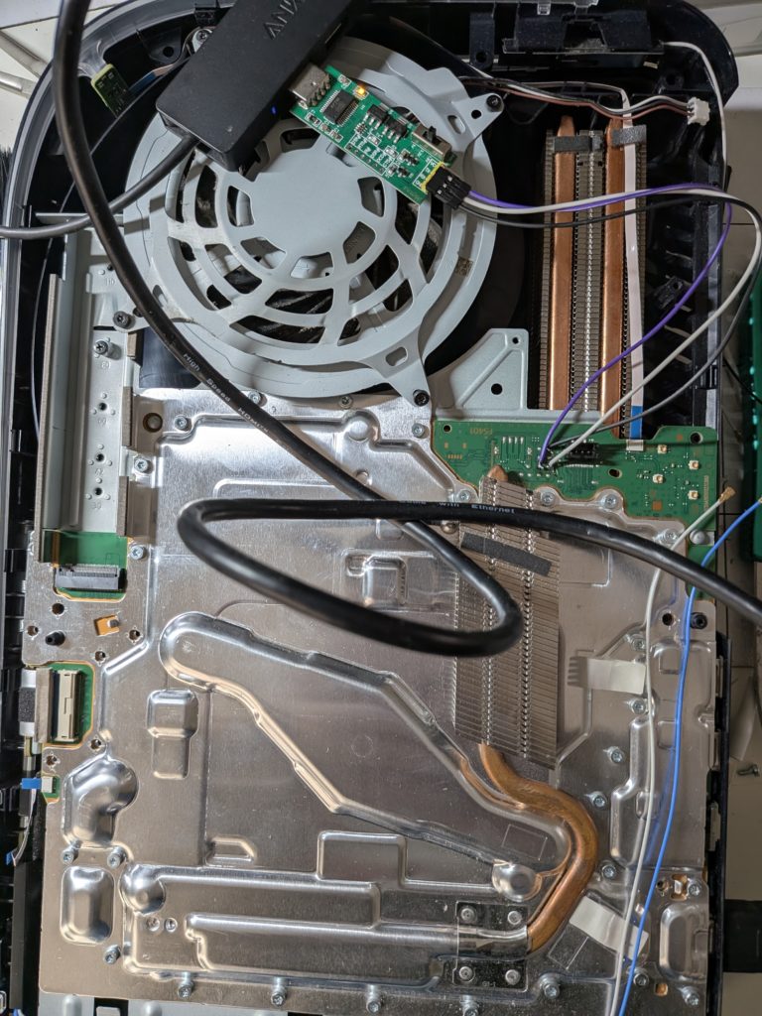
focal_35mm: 24
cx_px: 381
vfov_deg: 71.6
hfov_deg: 56.8
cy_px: 508
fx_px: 704
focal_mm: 4.53
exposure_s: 1/29.9
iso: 44
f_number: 1.7
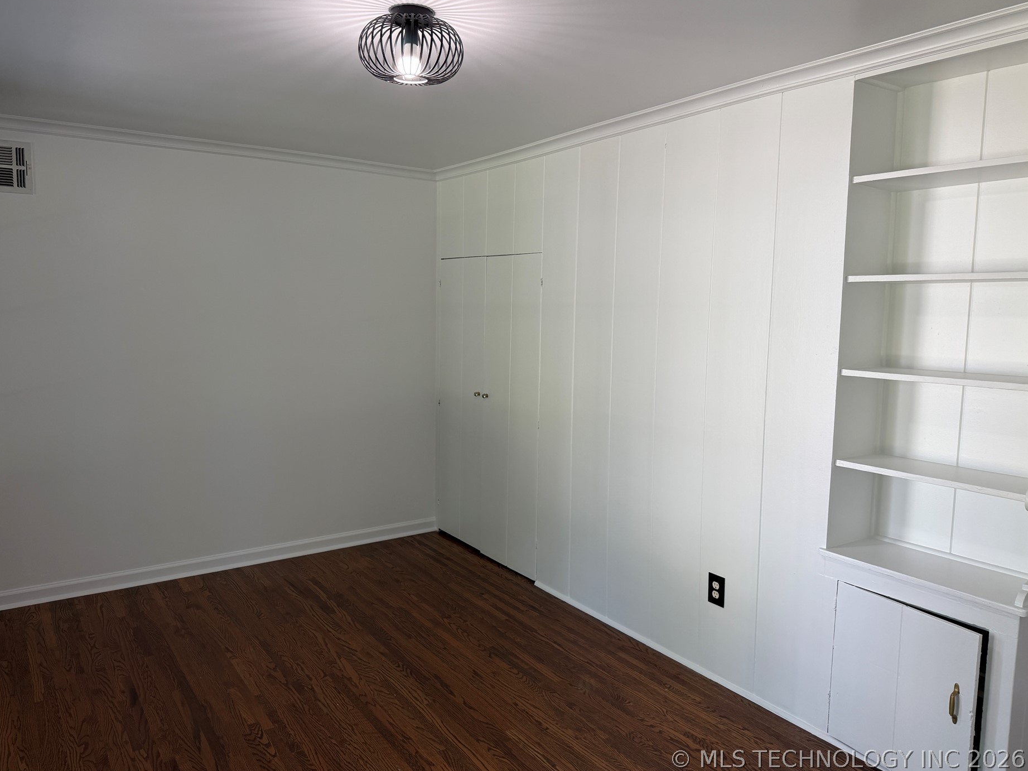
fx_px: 742
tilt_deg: -6.0
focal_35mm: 25
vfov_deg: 54.9
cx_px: 495
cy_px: 376
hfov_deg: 69.4
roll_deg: -0.4
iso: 100
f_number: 1.78
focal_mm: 6.76
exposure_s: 1/121
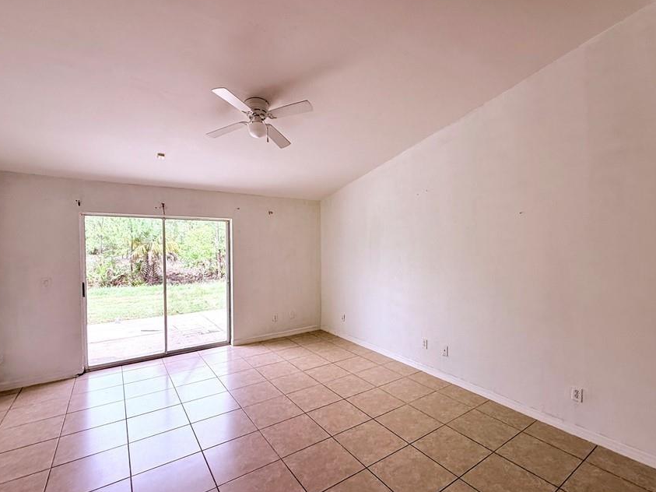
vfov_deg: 74.7
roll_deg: +0.8
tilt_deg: -0.5
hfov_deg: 90.9
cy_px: 250
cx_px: 353
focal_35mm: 17
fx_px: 322
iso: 64
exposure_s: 1/162
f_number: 2.2
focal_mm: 2.22
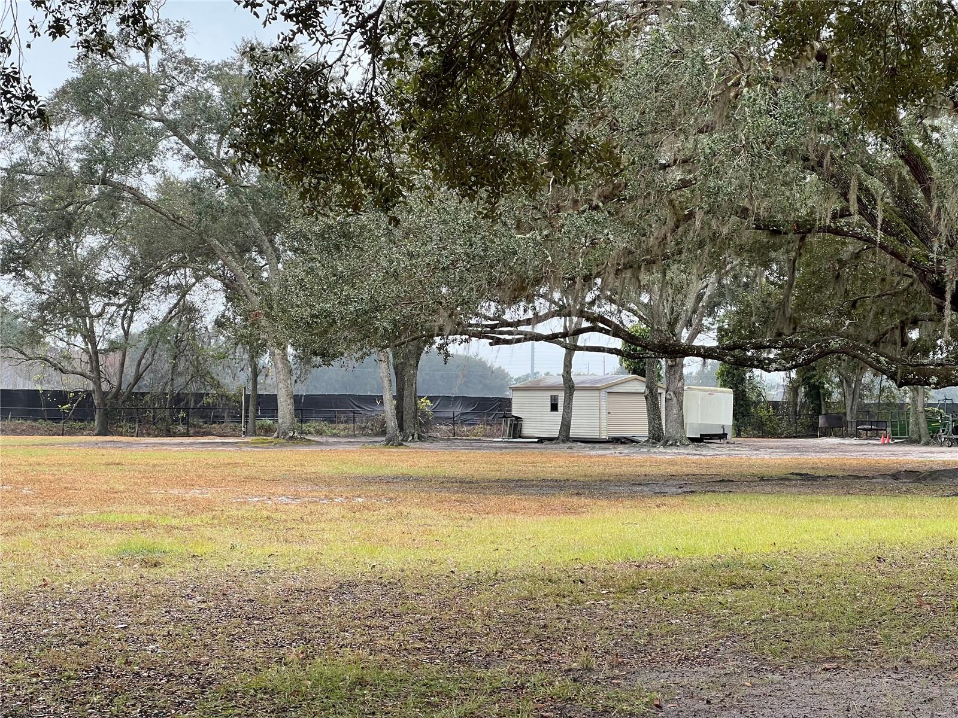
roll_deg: -0.5
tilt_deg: +1.2
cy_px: 359
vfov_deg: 19.1
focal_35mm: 77
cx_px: 479
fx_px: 2131
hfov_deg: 25.3
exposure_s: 1/99
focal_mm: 9
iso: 64
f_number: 2.8
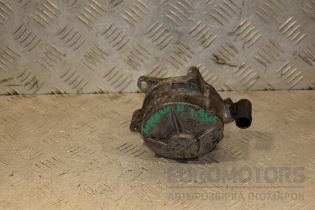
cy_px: 105
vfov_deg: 17.5
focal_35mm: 78
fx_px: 682
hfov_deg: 26.0
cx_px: 158
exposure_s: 1/200
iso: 800
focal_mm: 52
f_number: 5
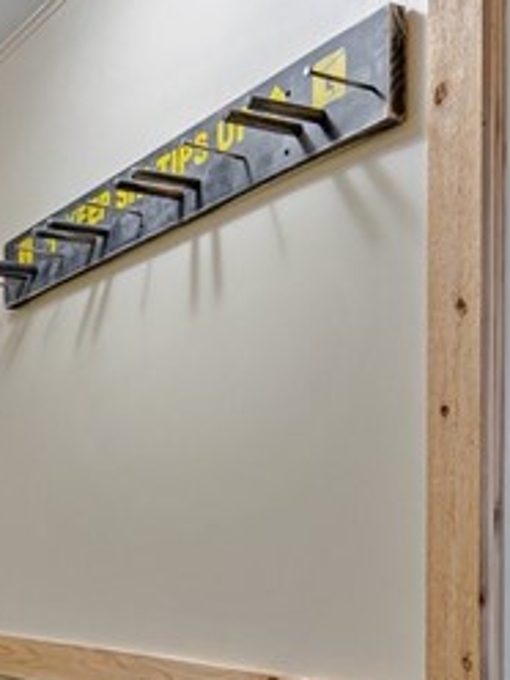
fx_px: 1159
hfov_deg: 24.6
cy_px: 573
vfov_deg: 31.6
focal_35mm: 59
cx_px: 130
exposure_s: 1/2.5
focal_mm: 14
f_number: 11
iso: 50
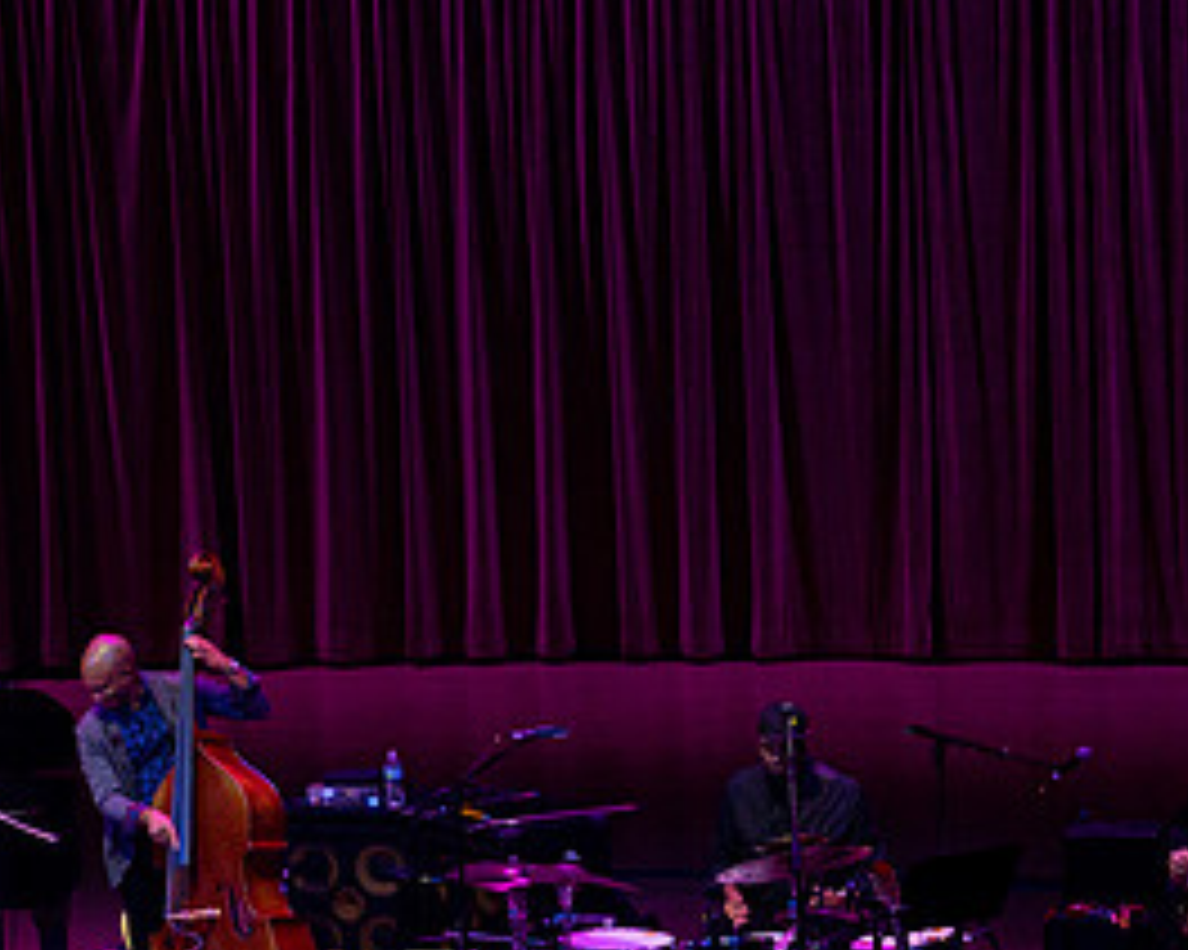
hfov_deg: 8.3
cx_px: 189
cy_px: 826
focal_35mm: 233
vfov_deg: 6.6
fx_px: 8189
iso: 2500
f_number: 5
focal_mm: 113
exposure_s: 1/320
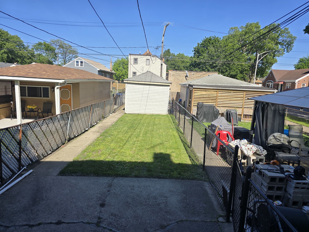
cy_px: 116
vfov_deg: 58.9
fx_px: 205
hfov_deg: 73.9
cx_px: 154
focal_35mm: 23
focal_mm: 6.3
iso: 12
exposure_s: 1/720
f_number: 1.7
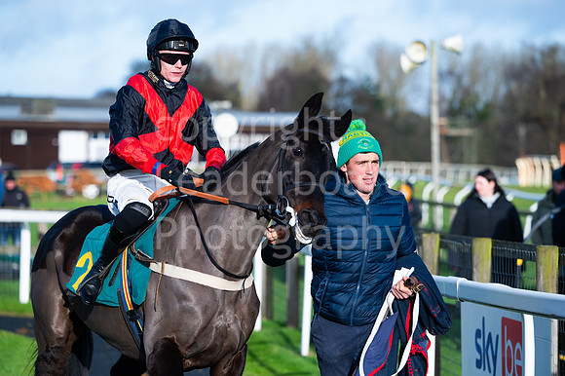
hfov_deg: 13.8
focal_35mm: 148
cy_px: 188
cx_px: 303
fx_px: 2326
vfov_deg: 9.2
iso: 500
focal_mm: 135
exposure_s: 1/4000
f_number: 3.5
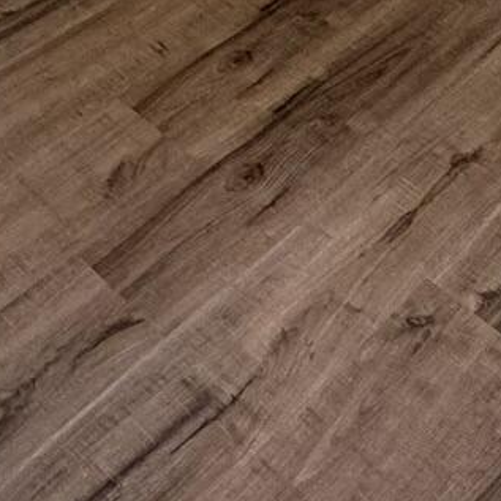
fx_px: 1310
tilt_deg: -12.6
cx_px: 259
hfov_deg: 21.7
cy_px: -571
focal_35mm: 80
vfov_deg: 15.7
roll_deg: -0.4
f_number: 2.2
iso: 200
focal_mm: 2.22
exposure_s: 1/60
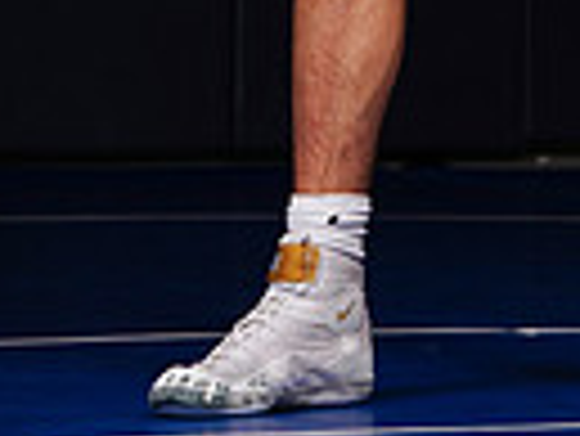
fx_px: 5451
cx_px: 481
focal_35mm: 325
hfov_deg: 6.1
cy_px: -521
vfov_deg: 4.5
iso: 320
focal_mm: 97
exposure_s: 1/200
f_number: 10
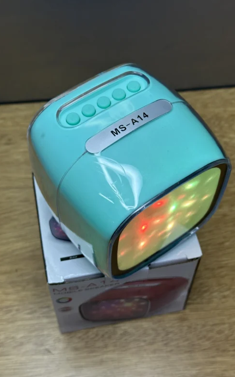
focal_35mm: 52
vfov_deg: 38.9
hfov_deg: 24.9
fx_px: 533
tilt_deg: -59.2
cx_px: 126
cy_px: 188
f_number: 1.78
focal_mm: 6.86
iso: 125
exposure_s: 1/50
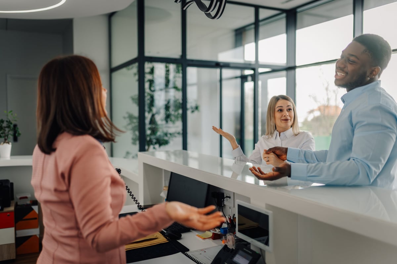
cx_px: 198
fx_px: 386
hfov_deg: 54.5
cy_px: 132
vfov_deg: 37.8
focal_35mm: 35
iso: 800
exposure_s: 1/1250
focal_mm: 35
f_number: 1.8
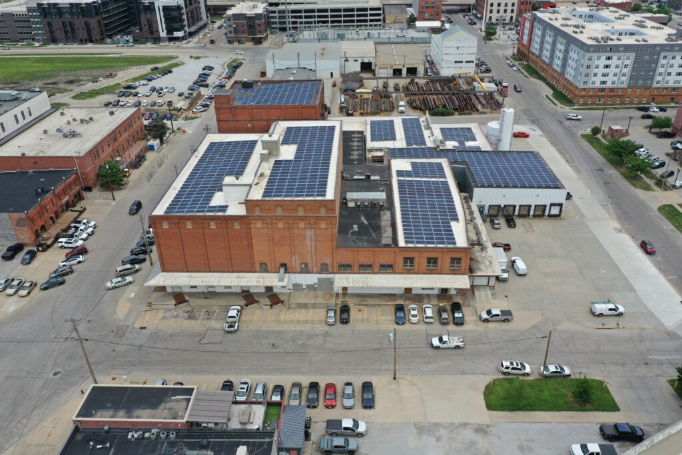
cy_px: 228
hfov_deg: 65.5
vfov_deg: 46.4
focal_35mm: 28
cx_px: 341
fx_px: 530
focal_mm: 10.26
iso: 100
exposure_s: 1/320
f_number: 5
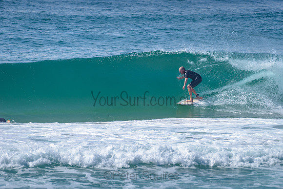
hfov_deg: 3.4
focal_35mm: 613
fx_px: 4817
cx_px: 173
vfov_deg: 2.2
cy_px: 73
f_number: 5.6
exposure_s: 1/2000
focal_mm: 500
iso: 100
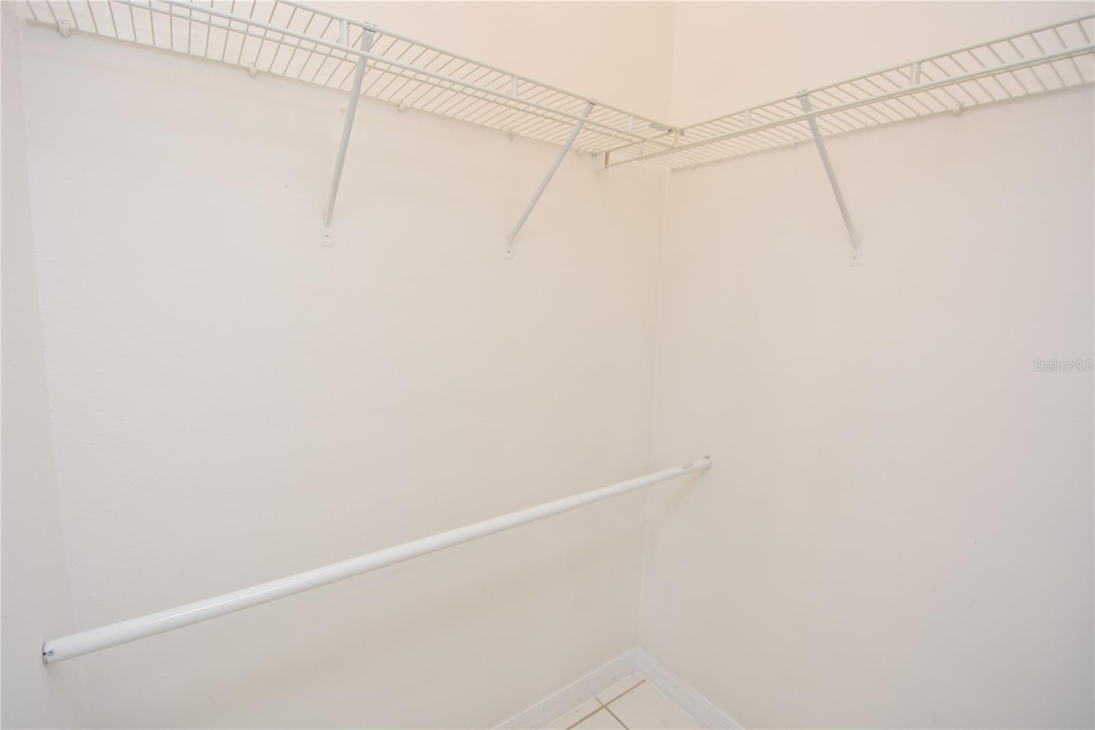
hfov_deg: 100.4
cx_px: 548
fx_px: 456
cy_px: 365
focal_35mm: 15
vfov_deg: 77.3
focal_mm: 10
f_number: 4
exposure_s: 1/60
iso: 360
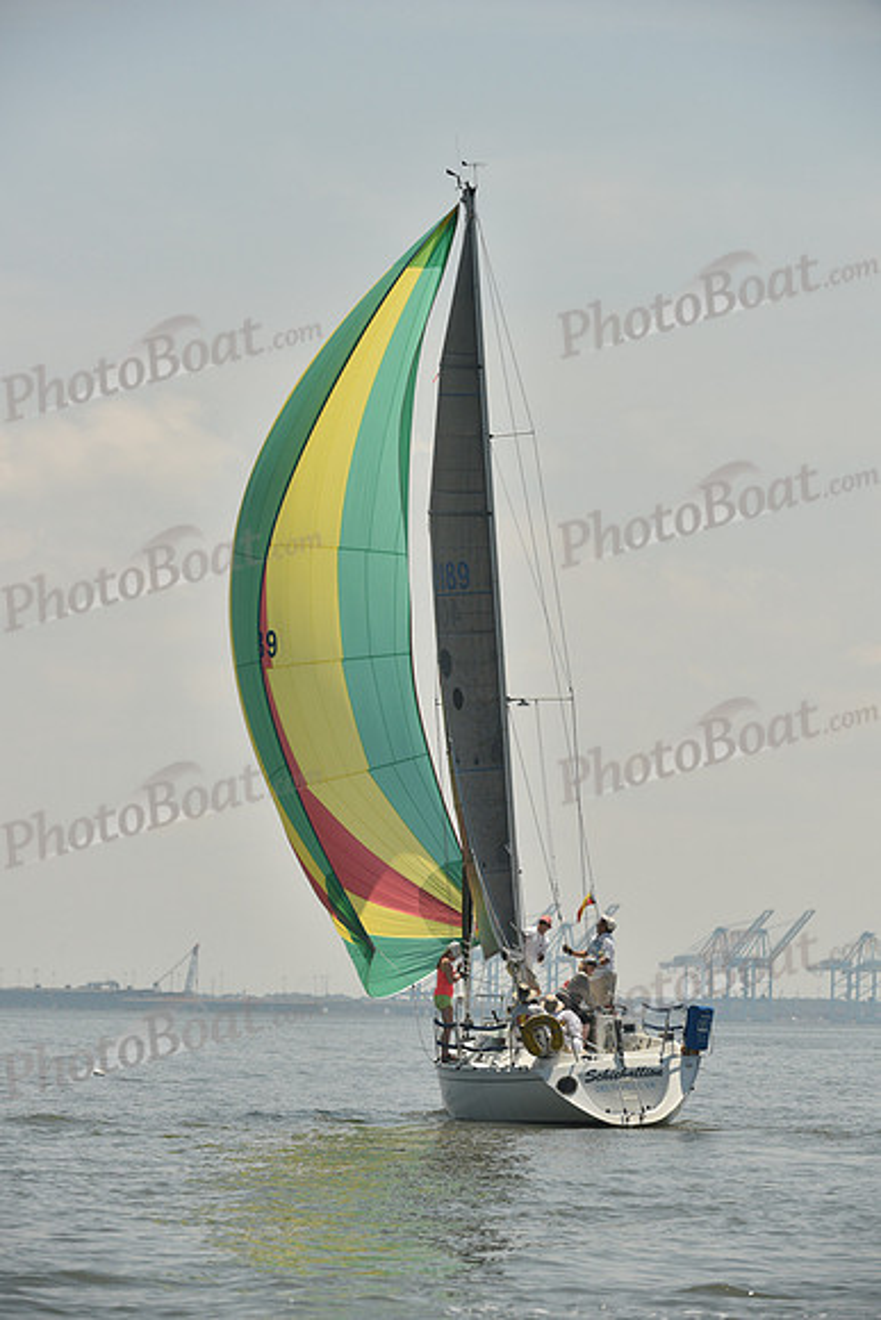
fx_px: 7337
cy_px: 660
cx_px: 440
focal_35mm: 200
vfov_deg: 10.3
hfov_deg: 6.9
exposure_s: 1/1600
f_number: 7.1
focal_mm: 200
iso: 320
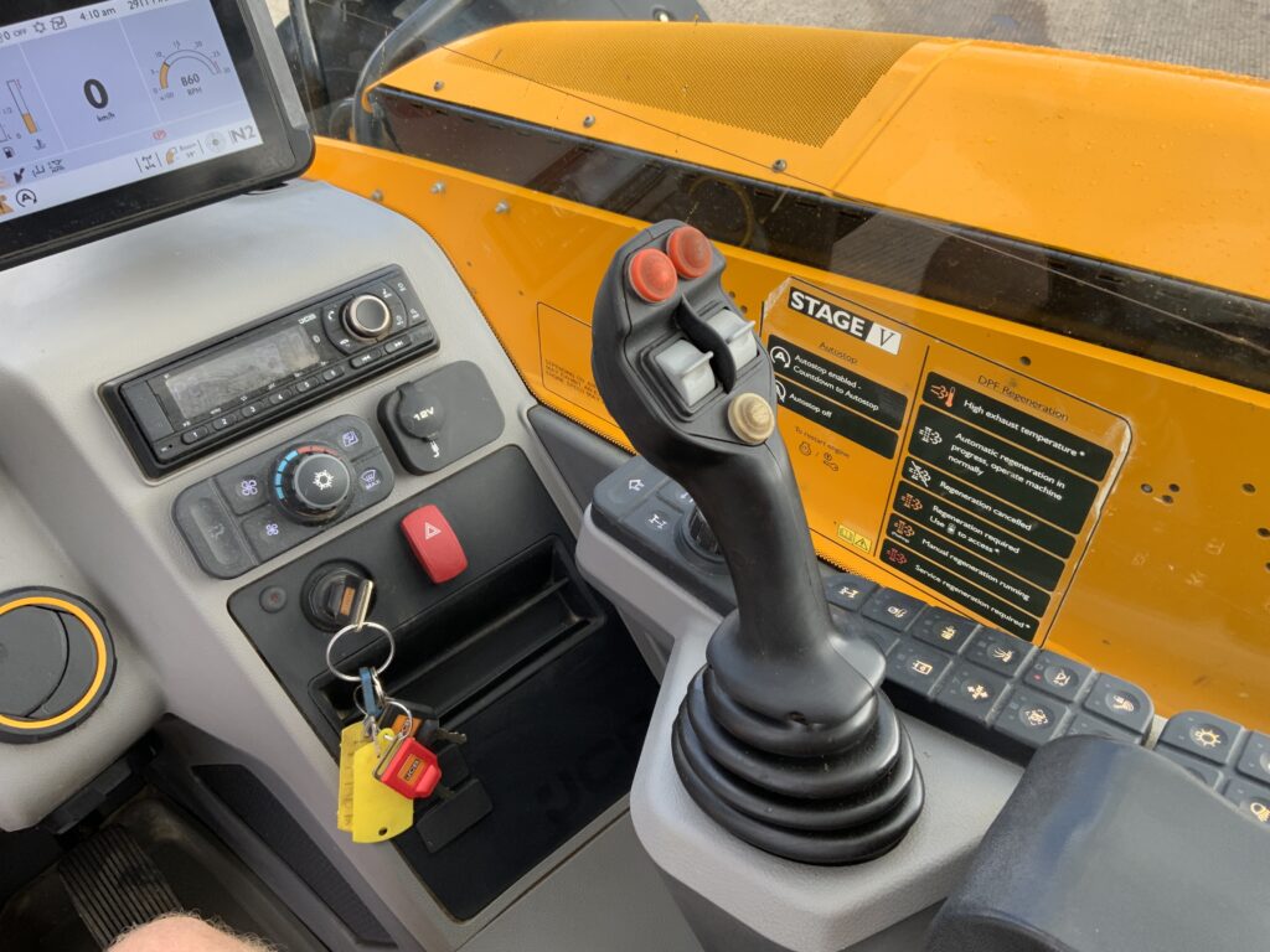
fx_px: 1064
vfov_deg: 48.2
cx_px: 635
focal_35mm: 29
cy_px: 476
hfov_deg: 61.7
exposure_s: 1/122
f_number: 1.8
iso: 32
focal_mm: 3
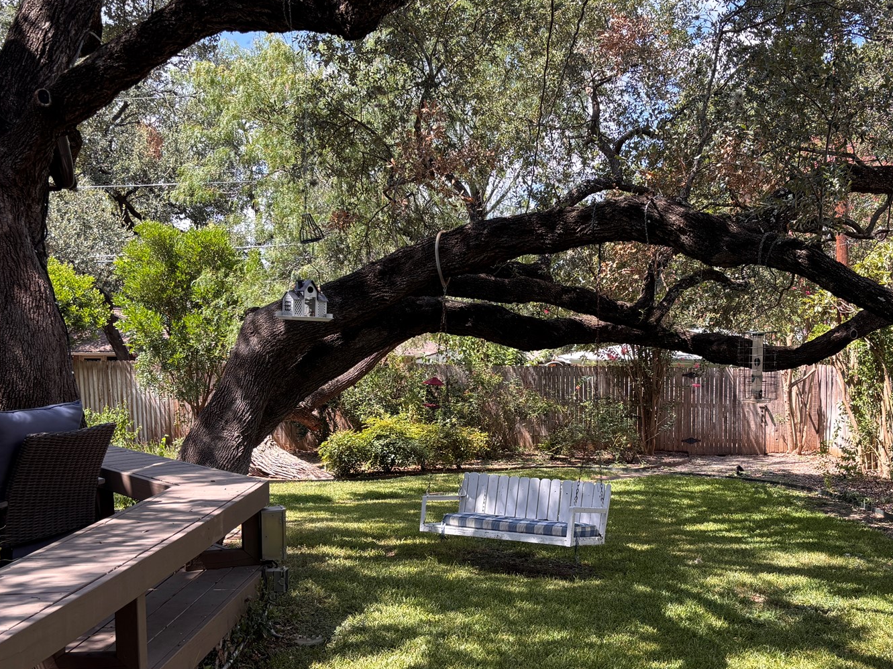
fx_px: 1032
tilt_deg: -2.4
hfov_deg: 46.5
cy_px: 378
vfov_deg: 35.9
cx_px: 548
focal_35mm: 40
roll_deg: -0.4
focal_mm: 5.96
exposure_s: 1/512
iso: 50
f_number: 1.6
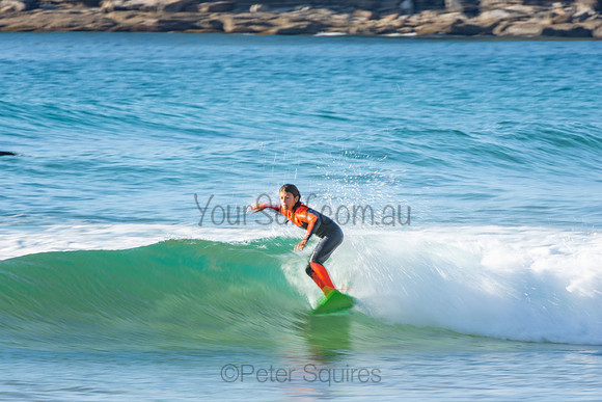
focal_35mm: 600
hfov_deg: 3.4
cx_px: 301
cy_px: 201
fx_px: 10035
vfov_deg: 2.3
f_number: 18
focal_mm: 400
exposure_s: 1/30
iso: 100
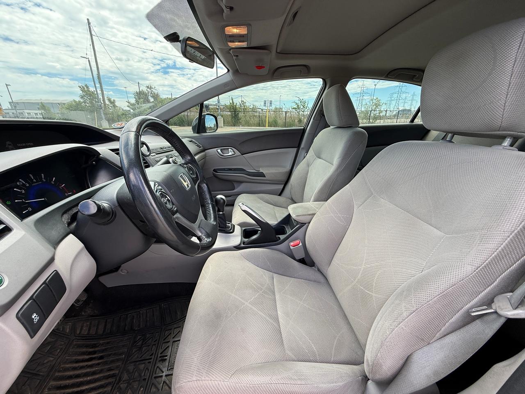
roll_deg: -0.8
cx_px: 262
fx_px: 212
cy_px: 197
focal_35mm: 14
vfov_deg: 85.7
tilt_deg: -20.4
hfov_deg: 102.1
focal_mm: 2.22
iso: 64
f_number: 2.2
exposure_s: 1/191
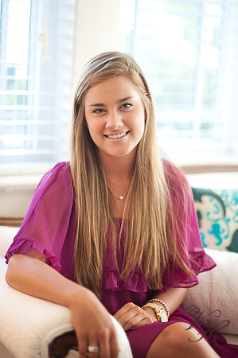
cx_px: 119
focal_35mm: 85
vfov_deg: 23.9
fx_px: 845
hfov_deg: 16.0
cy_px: 179
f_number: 1.8
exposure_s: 1/50
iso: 200
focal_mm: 85
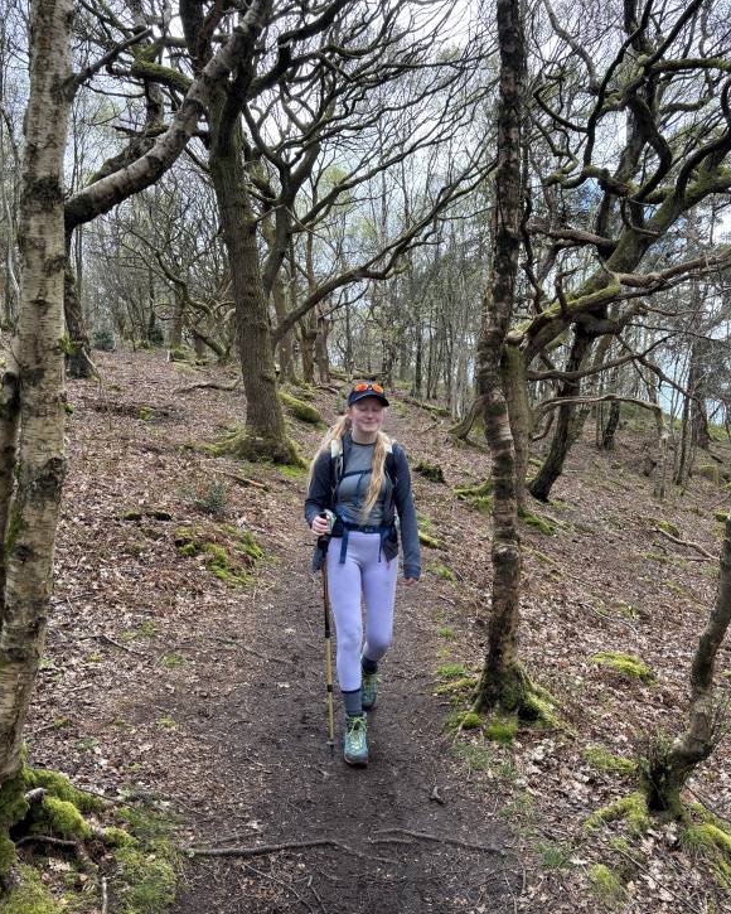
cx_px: 372
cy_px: 480
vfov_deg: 62.2
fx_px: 757
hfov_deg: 51.5
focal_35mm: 28
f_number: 1.6
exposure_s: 1/326
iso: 50
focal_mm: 5.96
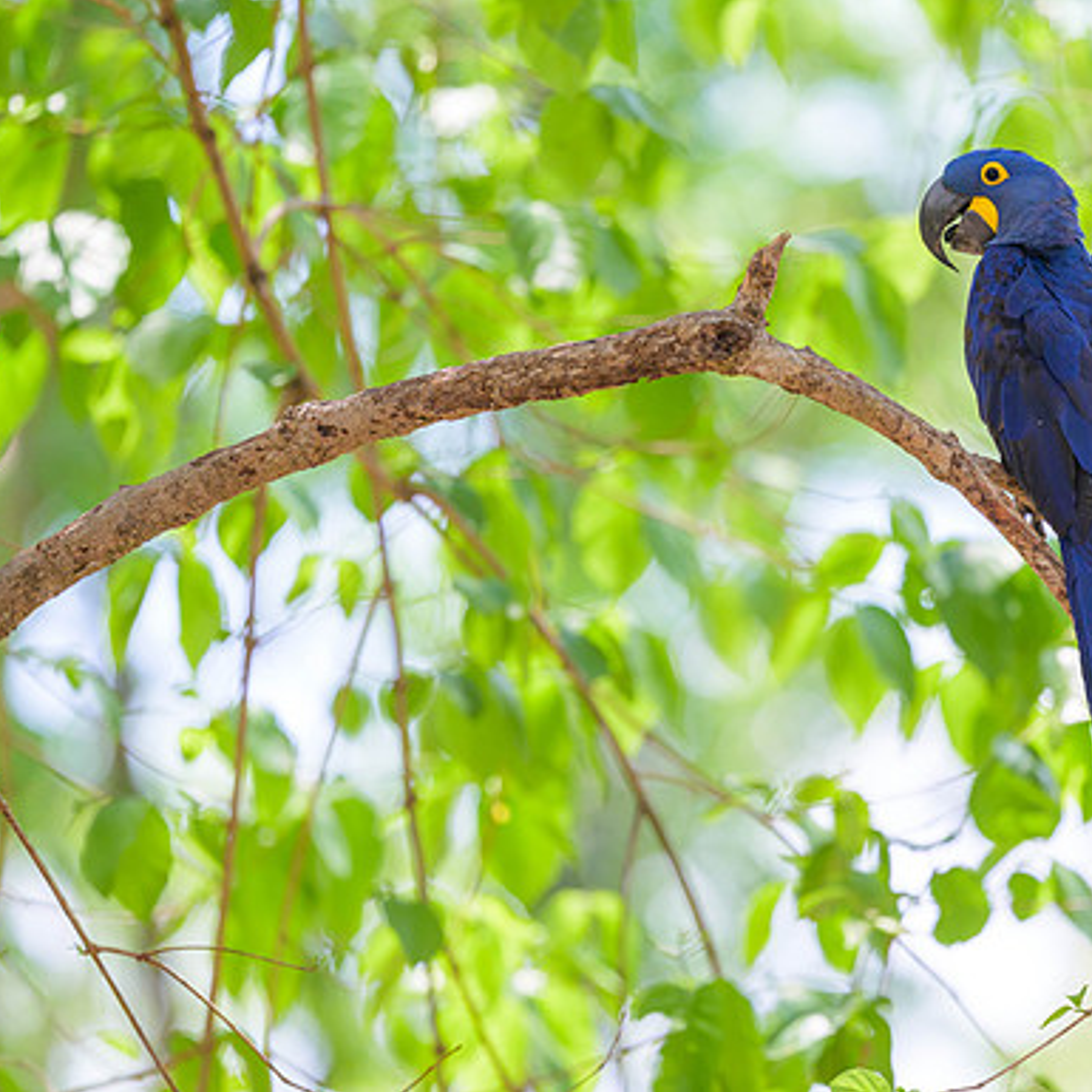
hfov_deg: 2.9
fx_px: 21628
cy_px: 554
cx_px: 697
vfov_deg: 2.9
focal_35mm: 606
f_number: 2.8
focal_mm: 400
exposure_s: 1/4000
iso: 1100
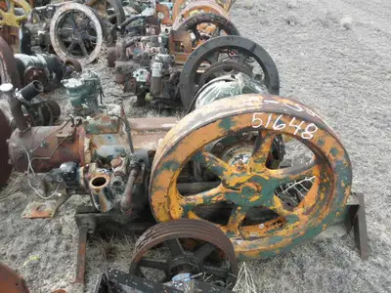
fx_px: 316
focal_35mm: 28
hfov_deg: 63.4
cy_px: 146
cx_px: 196
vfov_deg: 49.7
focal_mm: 5
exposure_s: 1/160
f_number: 3
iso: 64
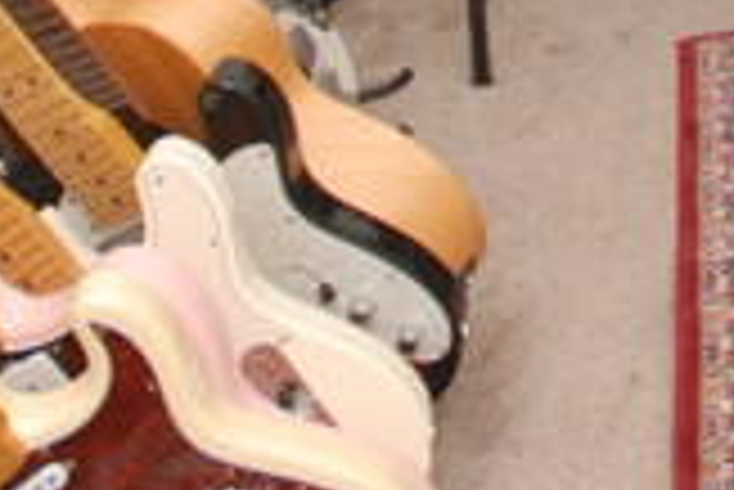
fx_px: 1918
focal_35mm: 94
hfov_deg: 17.3
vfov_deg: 12.1
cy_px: -623
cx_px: 1351
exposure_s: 1/60
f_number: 4
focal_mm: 10
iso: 400
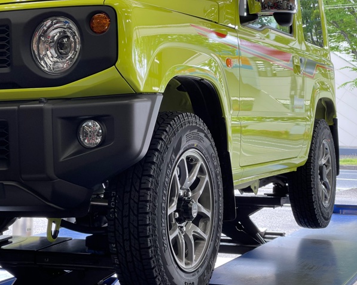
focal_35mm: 67
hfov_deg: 28.3
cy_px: 143
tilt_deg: -1.3
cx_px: 167
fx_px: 708
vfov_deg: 22.8
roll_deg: +0.6
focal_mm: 7.5
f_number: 2.2
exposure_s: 1/100
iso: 64
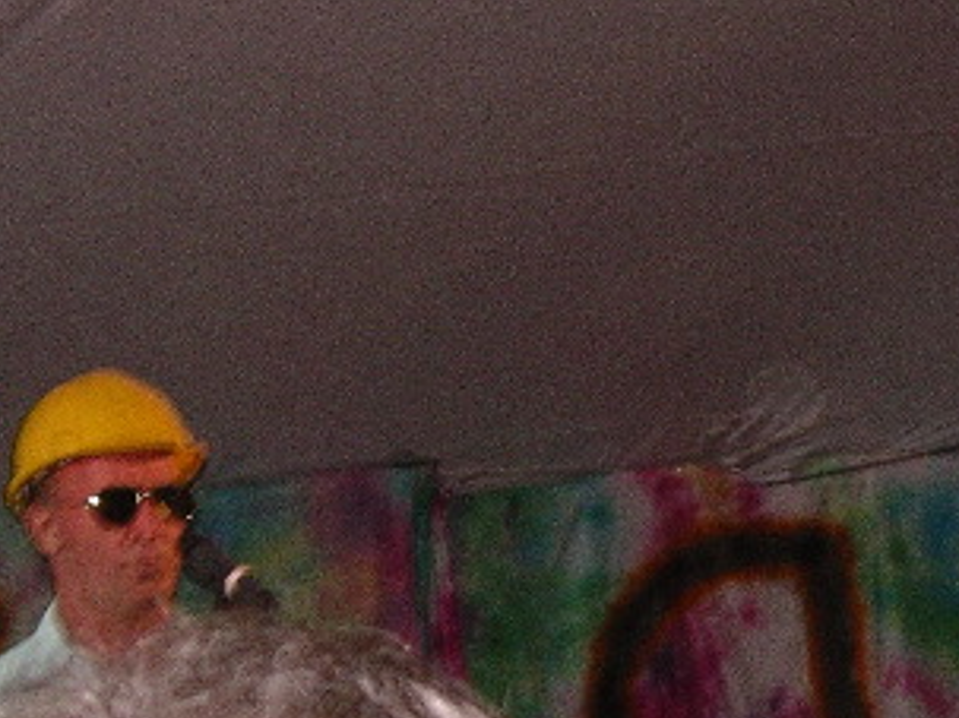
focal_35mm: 259
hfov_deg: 7.6
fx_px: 7172
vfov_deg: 5.7
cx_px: 1010
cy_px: 794
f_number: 3.8
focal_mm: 20.4
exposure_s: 1/67
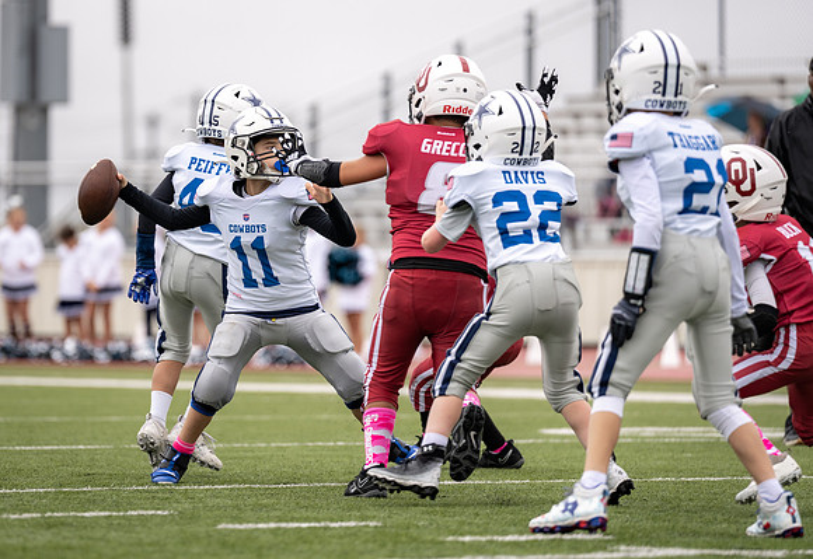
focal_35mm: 280
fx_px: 6392
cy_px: 229
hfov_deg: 7.3
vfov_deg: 5.0
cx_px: 238
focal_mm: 200
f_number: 2.8
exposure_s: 1/1250
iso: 160
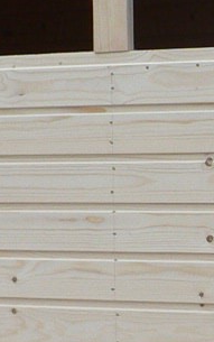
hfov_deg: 6.6
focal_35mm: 200
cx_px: 214
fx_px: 1864
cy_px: 146
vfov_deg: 10.5
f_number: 3.2
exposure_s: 1/80
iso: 80
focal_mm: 6
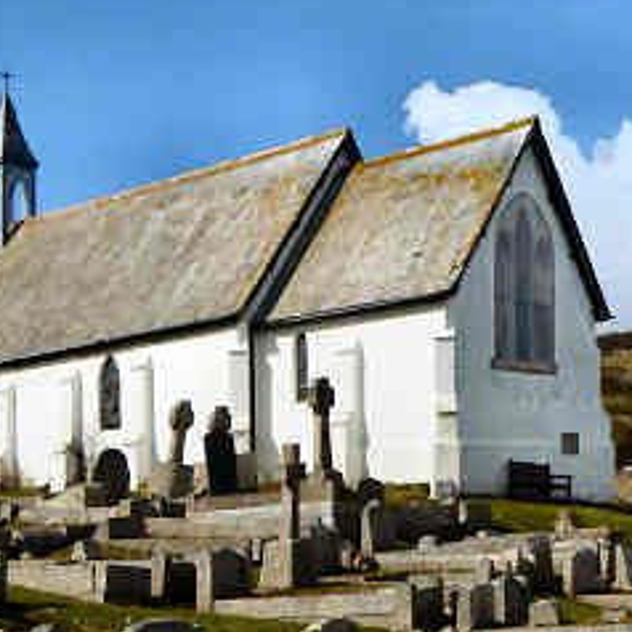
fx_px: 1053
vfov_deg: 33.4
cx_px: 236
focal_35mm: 51
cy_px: 316
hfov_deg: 33.2
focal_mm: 6.7
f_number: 3.7
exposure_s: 1/1600
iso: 100
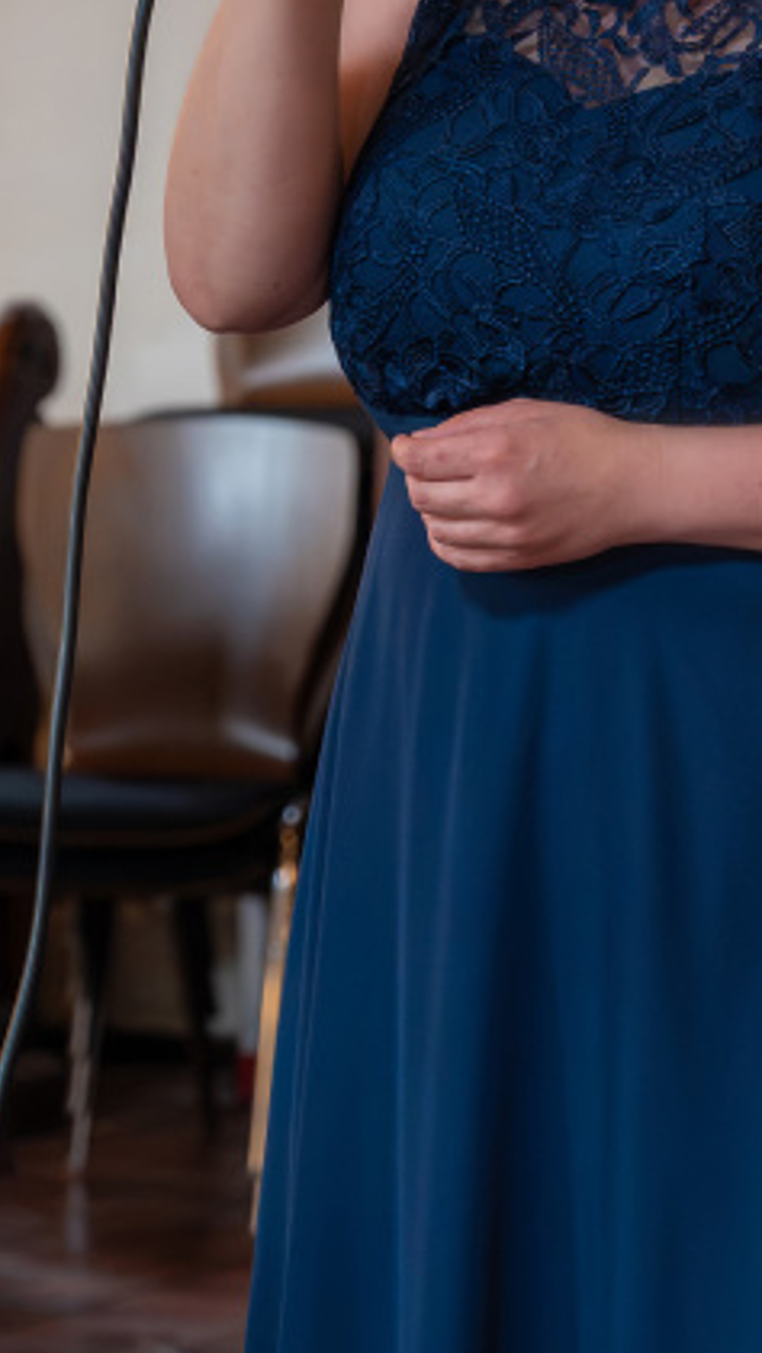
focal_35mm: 209
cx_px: 199
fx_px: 7503
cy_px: 945
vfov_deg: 10.3
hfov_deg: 5.8
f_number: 4
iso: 2000
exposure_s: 1/160
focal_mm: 70
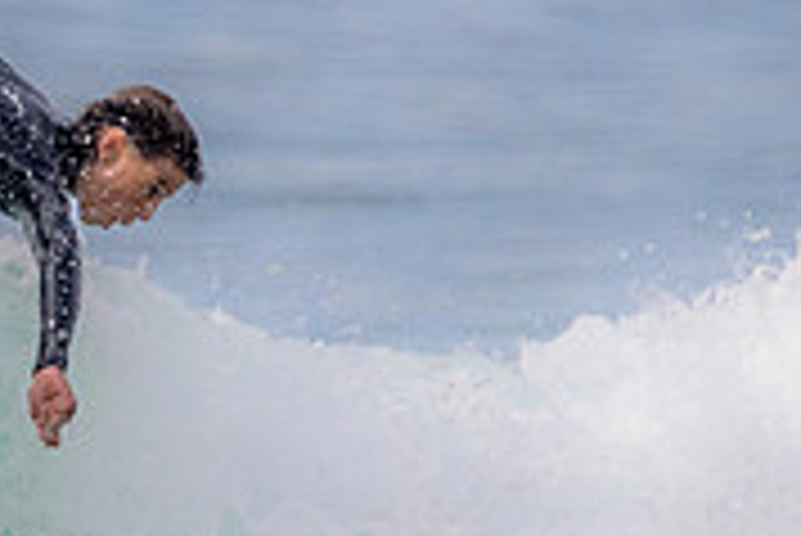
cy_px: 367
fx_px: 69007
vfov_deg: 0.4
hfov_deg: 0.7
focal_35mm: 3099
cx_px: -129
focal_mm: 800
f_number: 11
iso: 1600
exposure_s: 1/2000
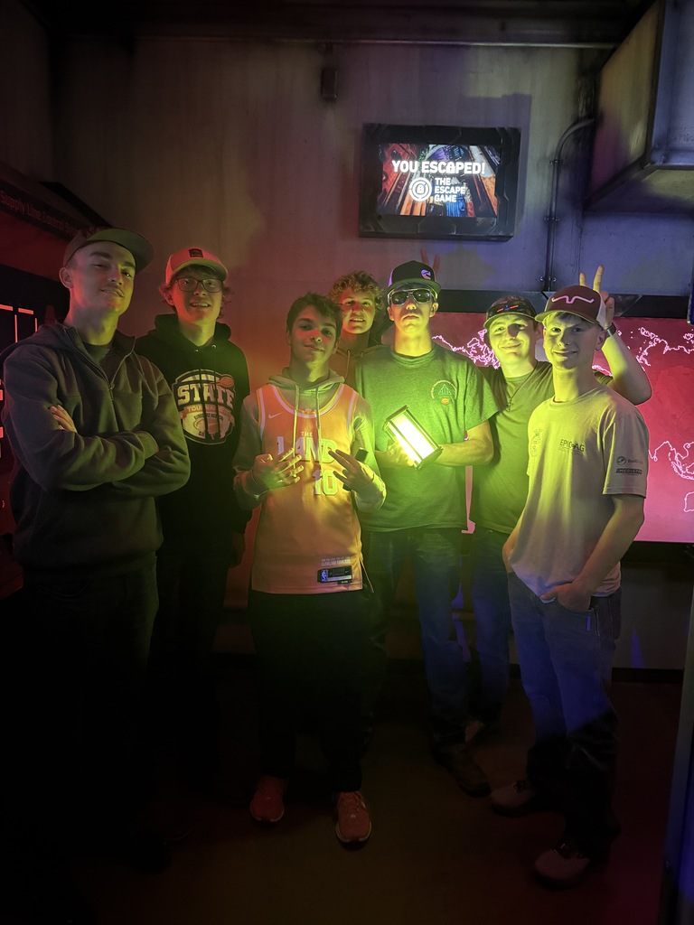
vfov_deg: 71.6
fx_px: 642
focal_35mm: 24
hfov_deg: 56.8
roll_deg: -2.0
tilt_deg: -7.9
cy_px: 462
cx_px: 347
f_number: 1.78
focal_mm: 6.76
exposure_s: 1/30
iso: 1600
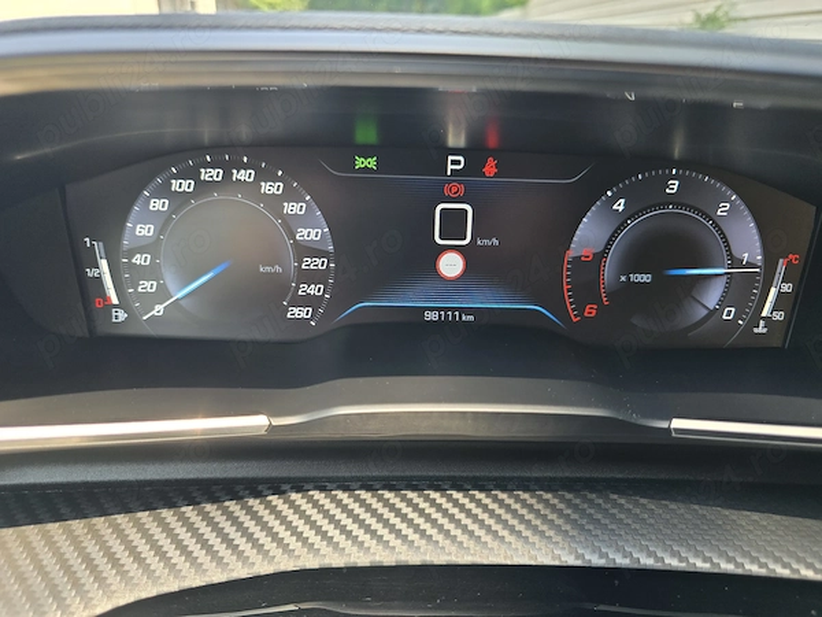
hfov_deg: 73.9
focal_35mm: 23
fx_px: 546
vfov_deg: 58.9
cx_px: 411
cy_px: 308
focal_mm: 6.3
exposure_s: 1/180
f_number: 1.7
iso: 80
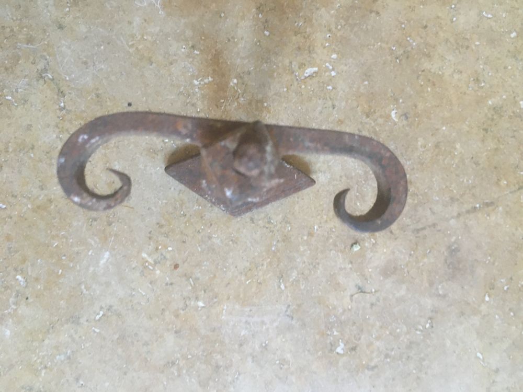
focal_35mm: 29
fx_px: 438
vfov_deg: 48.2
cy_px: 196
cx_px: 262
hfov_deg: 61.7
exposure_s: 1/17
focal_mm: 4.15
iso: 400
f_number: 2.2
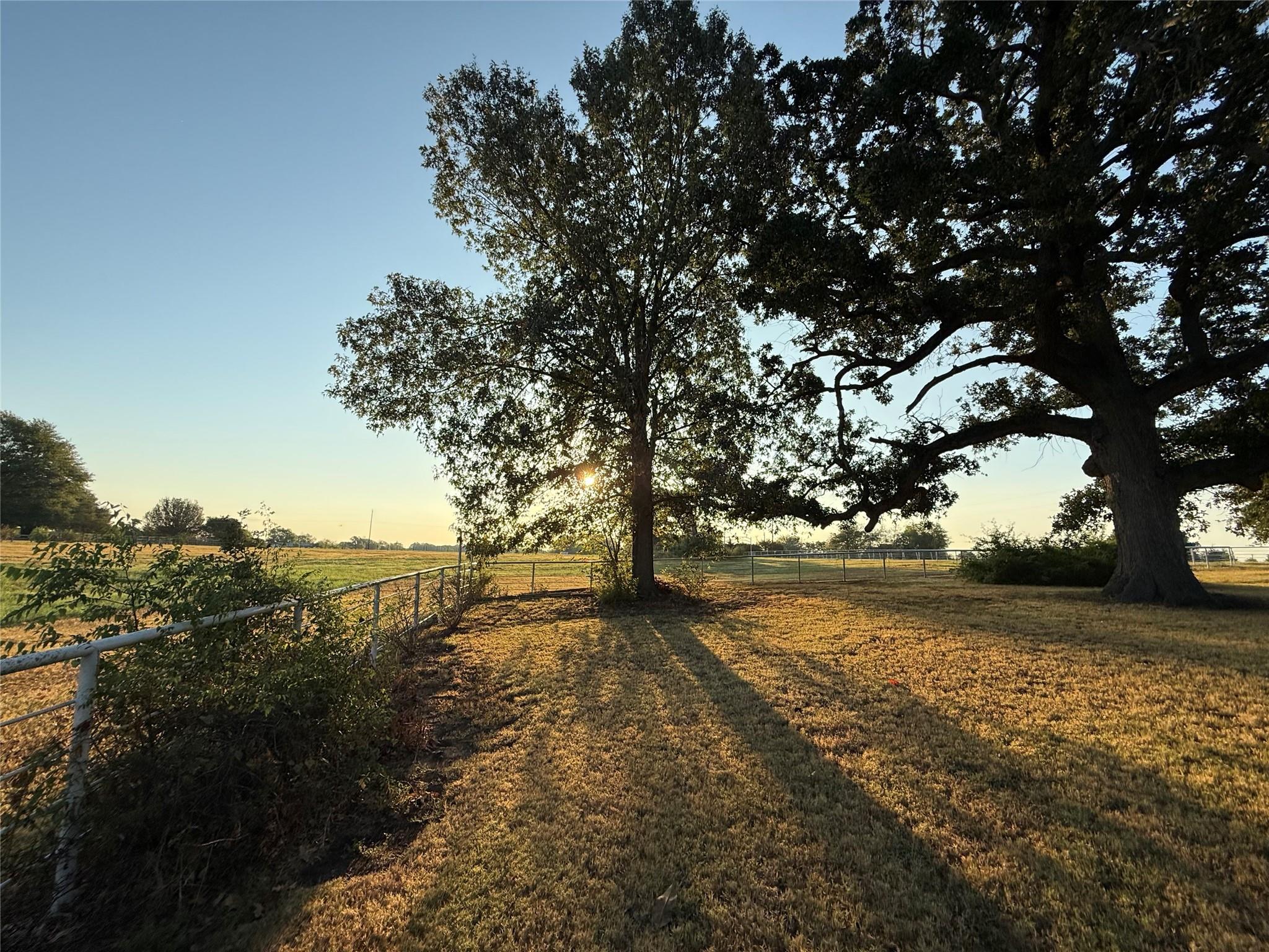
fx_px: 513
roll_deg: -1.3
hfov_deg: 102.1
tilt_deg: +9.3
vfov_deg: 85.7
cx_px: 634
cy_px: 476
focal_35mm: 14
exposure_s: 1/1211
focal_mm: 2.22
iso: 50
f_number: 2.2
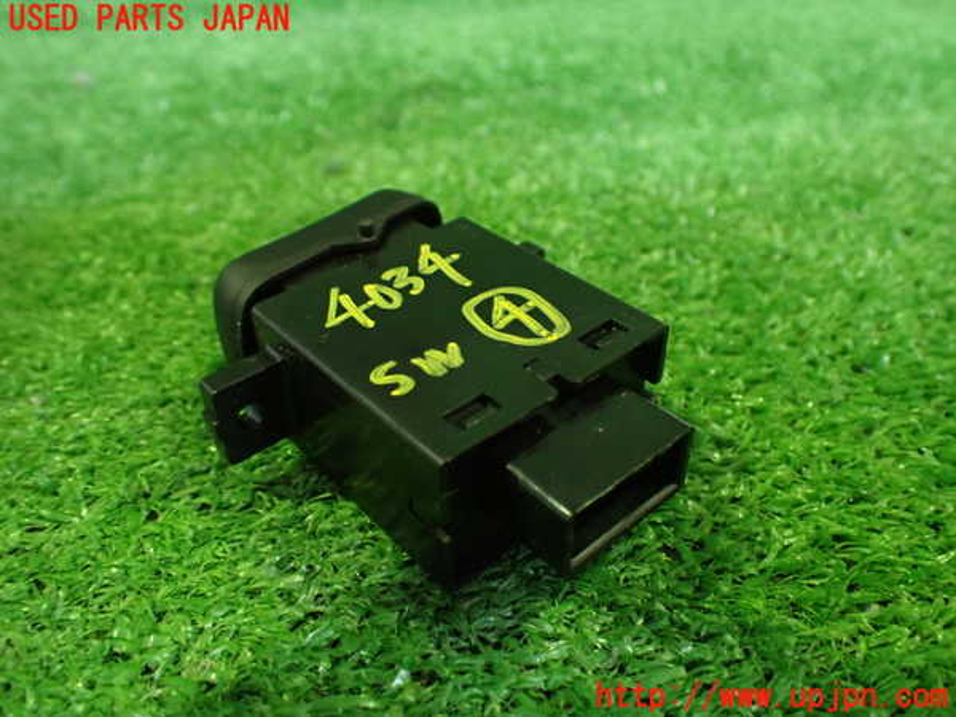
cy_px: 358
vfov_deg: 46.8
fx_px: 829
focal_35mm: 30
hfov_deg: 60.0
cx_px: 478
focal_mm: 5.4
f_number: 2.3
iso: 800
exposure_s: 1/30
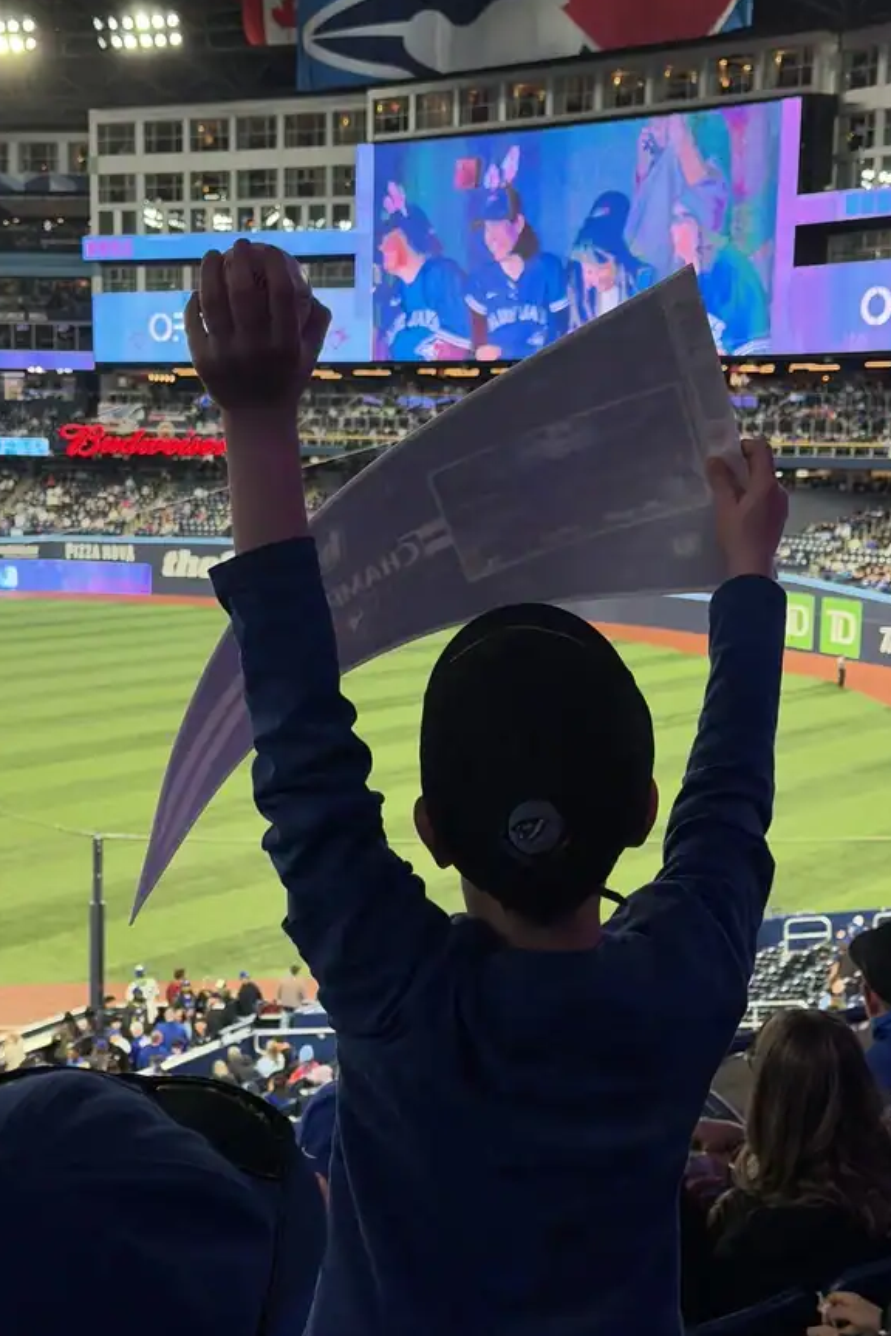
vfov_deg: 38.2
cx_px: 415
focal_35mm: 52
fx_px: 1930
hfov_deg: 26.0
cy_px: 687
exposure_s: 1/233
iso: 200
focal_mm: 6.76
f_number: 1.78
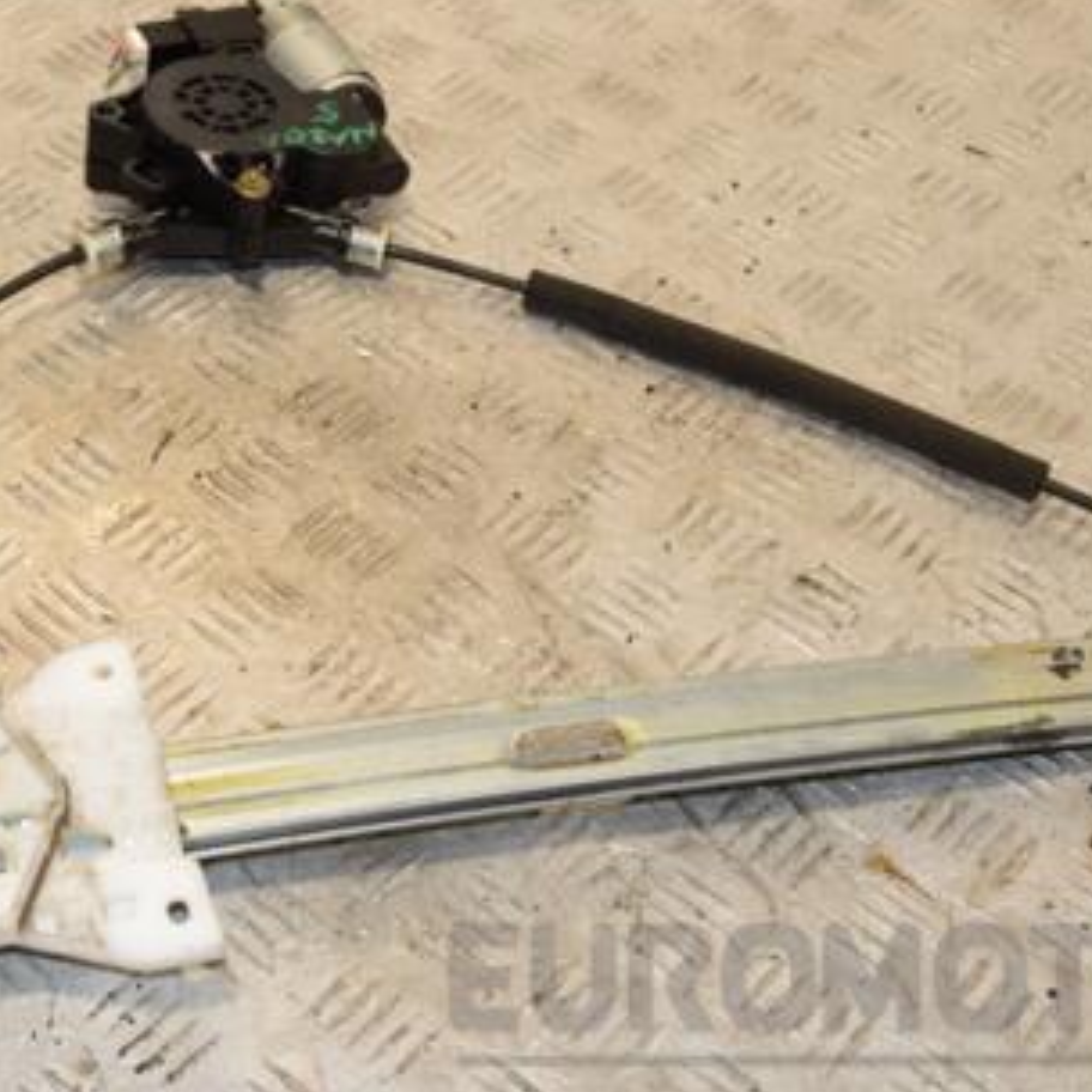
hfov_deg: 27.2
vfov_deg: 27.4
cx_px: 381
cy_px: 499
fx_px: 2243
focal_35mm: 63
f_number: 9
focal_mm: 25
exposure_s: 1/200
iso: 800
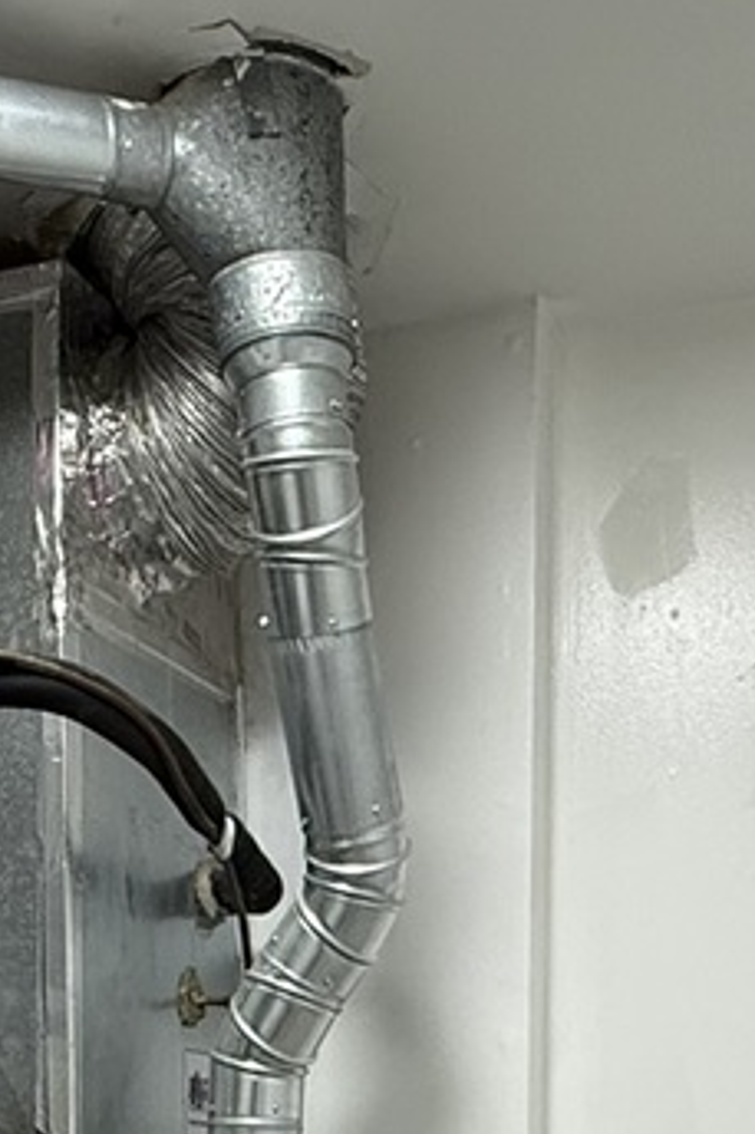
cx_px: 340
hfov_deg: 22.2
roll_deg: -0.5
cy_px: 1332
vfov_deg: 28.9
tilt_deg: -3.2
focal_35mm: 61
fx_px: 1921
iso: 160
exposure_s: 1/120
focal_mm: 2.22
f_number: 2.2
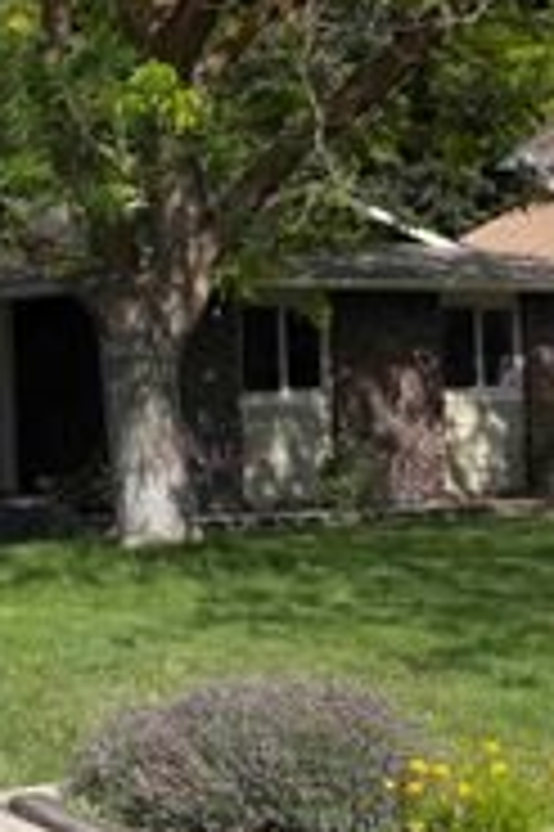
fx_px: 1688
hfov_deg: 16.6
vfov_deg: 27.7
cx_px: -324
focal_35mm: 73
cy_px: 331
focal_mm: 5.96
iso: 50
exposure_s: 1/3448
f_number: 1.6
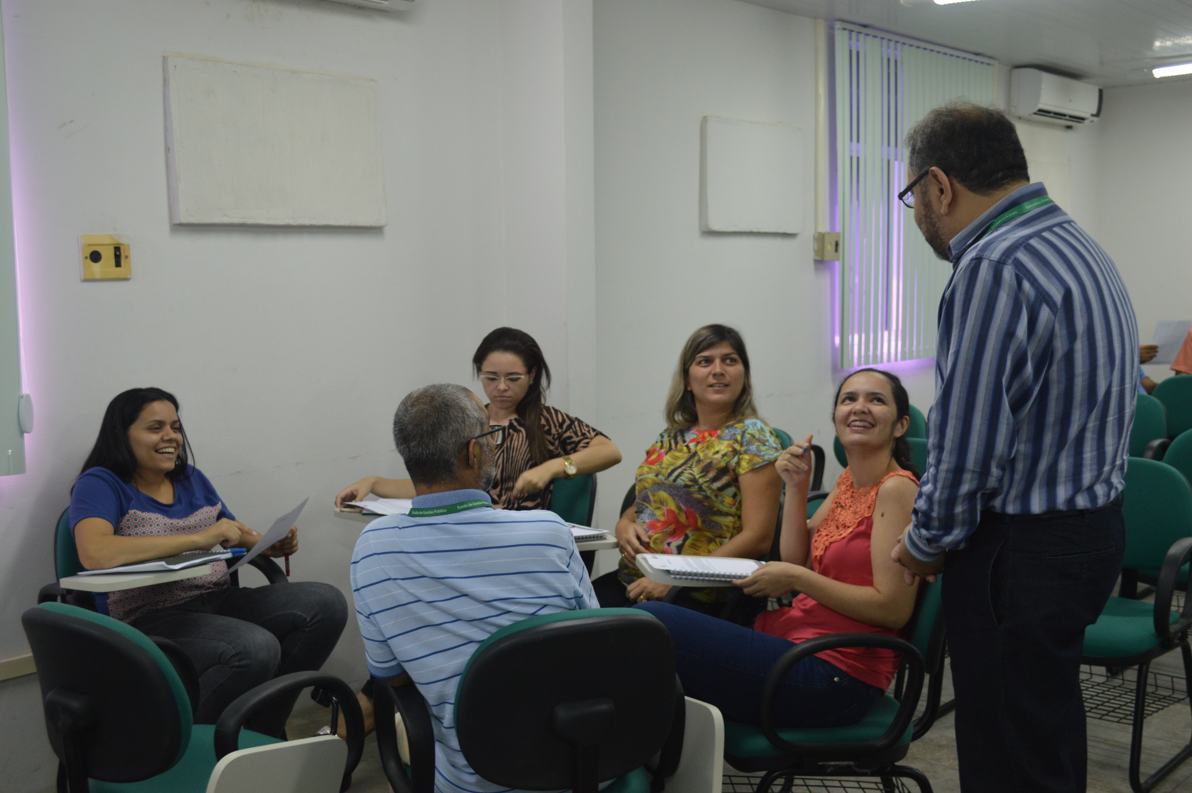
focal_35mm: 39
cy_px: 396
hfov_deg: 49.6
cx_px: 596
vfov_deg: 34.1
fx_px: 1290
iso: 720
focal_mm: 26
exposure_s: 1/60
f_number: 4.2
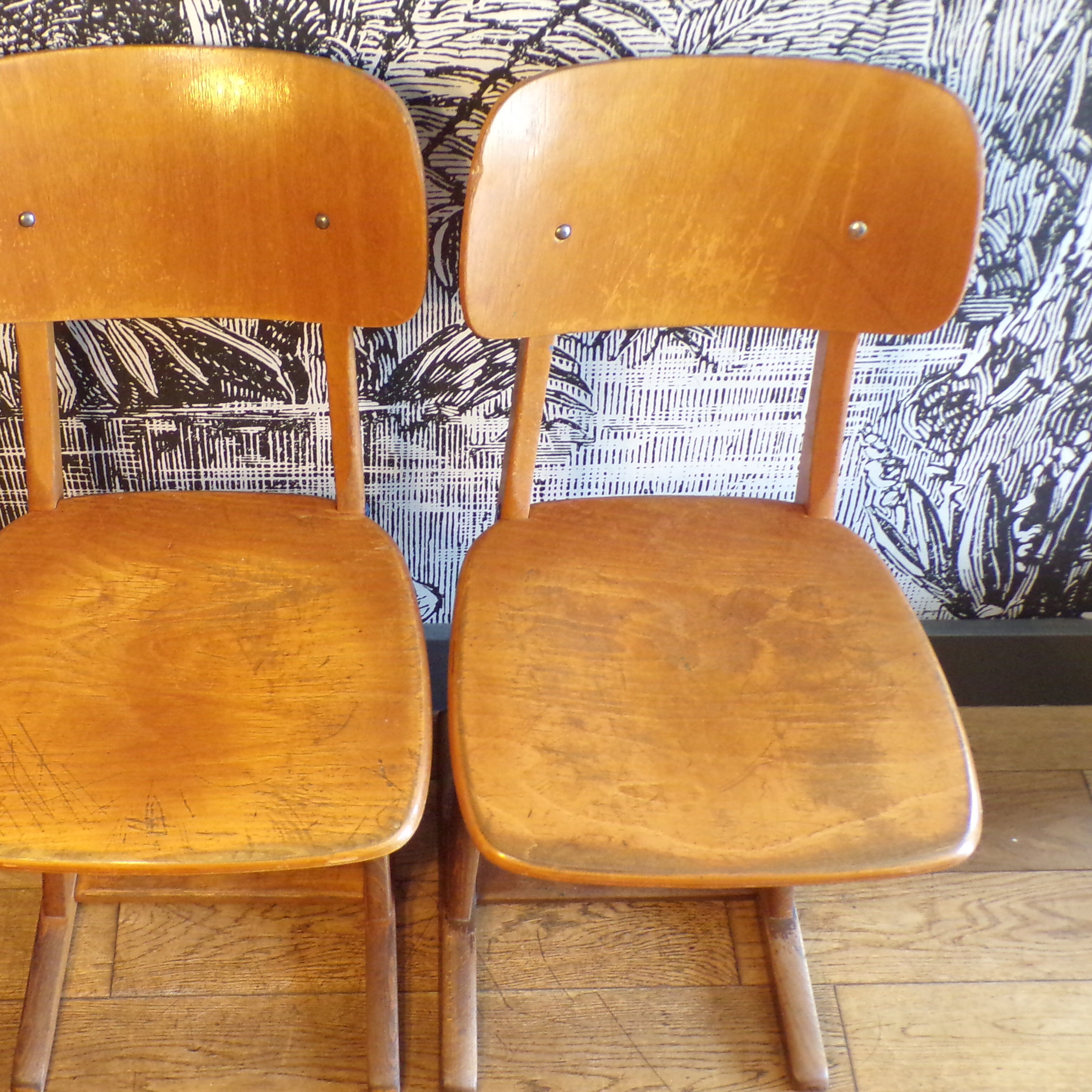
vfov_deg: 40.0
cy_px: 599
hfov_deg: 39.8
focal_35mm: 42
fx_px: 1499
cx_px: 410
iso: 347
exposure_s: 1/17
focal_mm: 5.8
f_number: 3.2
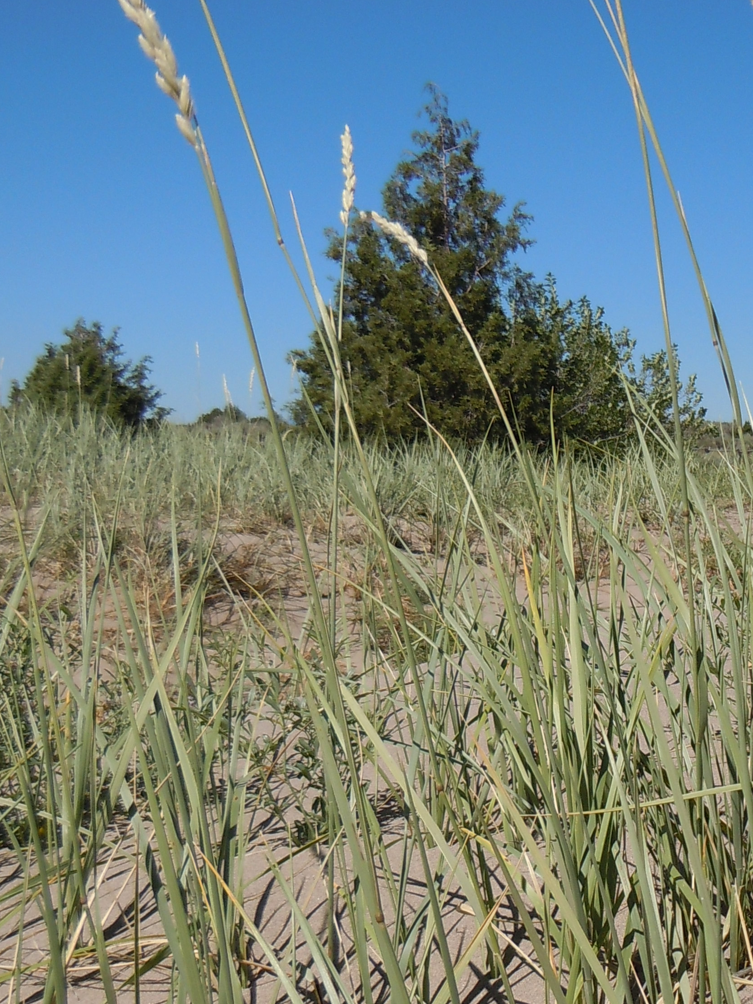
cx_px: 604
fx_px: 1914
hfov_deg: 22.0
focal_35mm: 66
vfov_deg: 29.2
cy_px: 666
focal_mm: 6.2
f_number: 7.2
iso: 100
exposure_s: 1/400
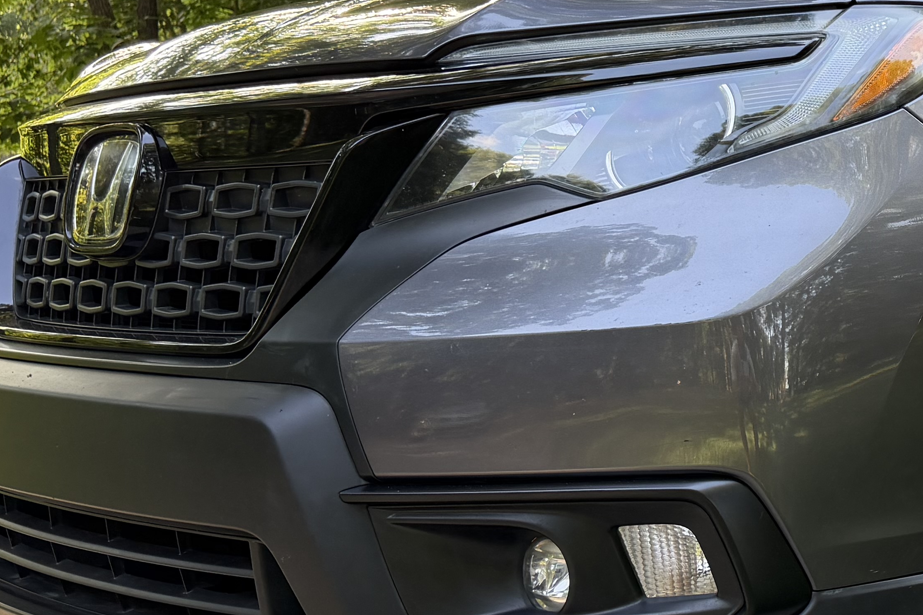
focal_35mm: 64
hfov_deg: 28.9
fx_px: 1641
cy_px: 239
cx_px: 974
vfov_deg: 21.2
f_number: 1.78
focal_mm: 6.76
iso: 125
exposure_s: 1/194
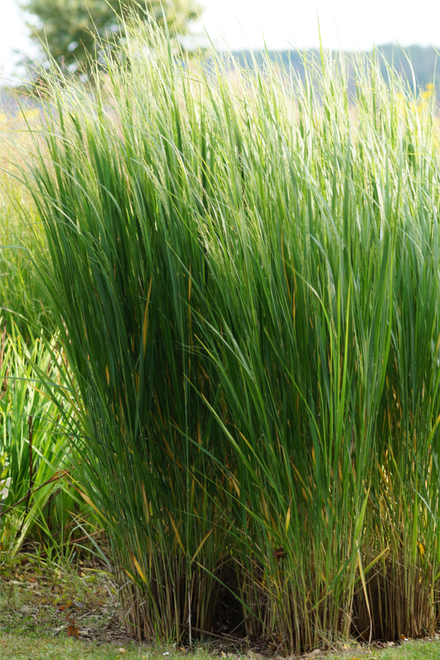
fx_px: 2767
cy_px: 332
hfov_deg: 9.1
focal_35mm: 151
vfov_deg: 13.6
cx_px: 221
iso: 160
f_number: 4
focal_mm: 100
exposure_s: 1/160
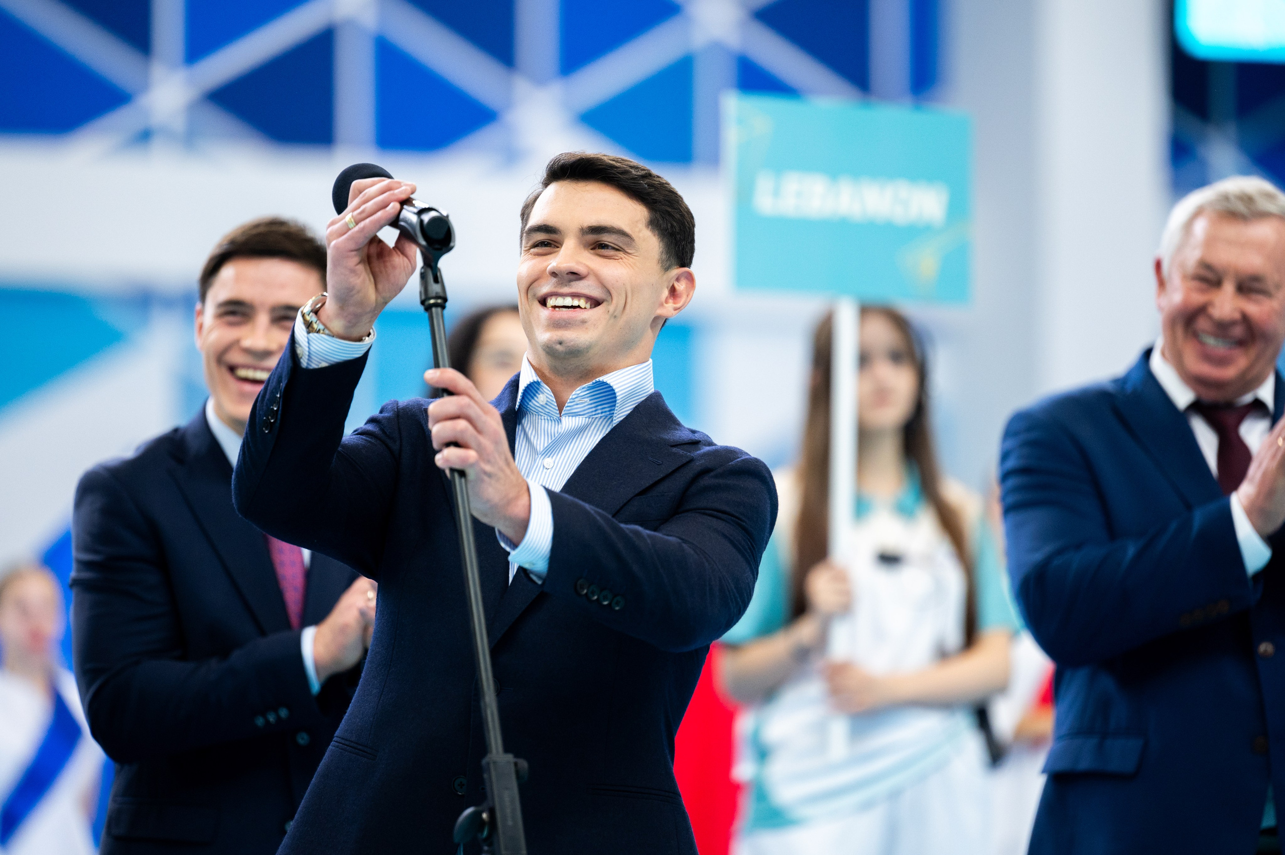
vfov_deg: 6.5
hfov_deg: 9.8
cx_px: 610
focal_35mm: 211
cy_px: 447
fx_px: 7526
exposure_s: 1/640
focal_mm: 200
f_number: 2.8
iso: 1600
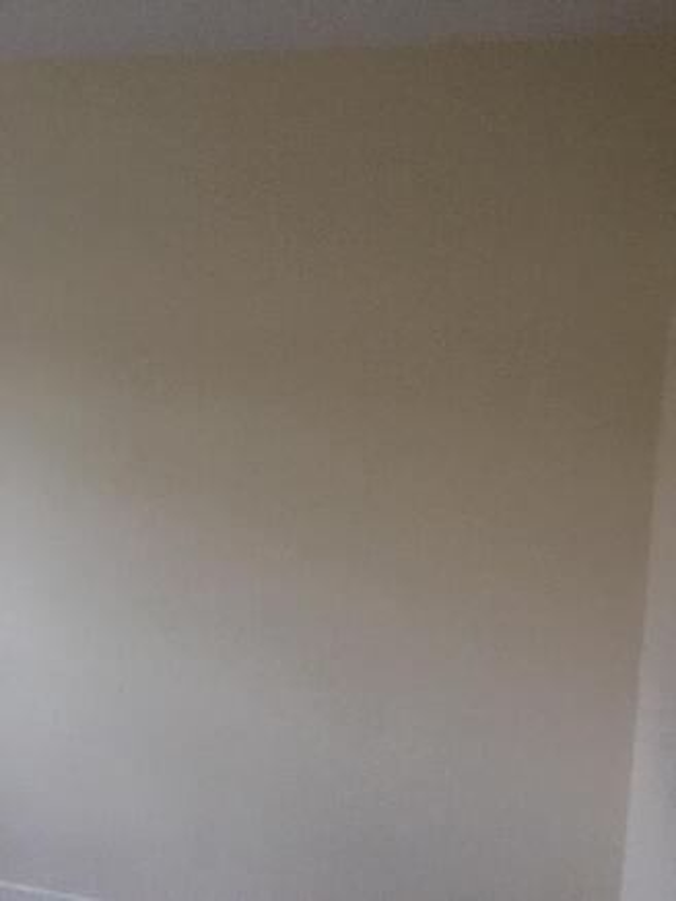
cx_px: 338
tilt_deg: -2.8
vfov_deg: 61.6
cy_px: 450
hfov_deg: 48.2
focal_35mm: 29
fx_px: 755
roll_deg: -4.0
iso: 500
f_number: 2.2
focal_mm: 4.15
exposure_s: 1/17
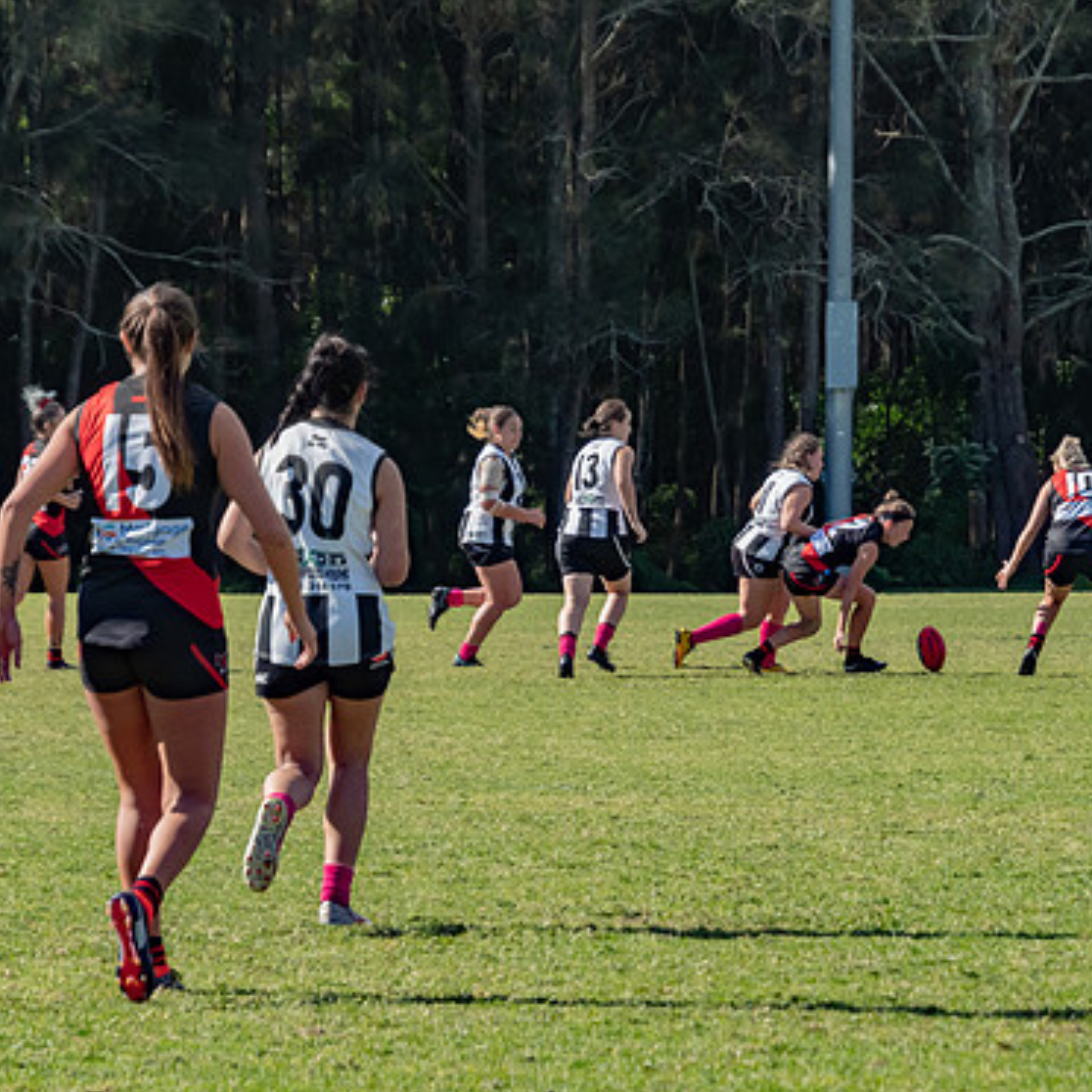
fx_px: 11207
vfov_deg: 5.6
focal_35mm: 314
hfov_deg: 5.6
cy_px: 629
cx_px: 680
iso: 800
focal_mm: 135
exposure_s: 1/3200
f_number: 6.3
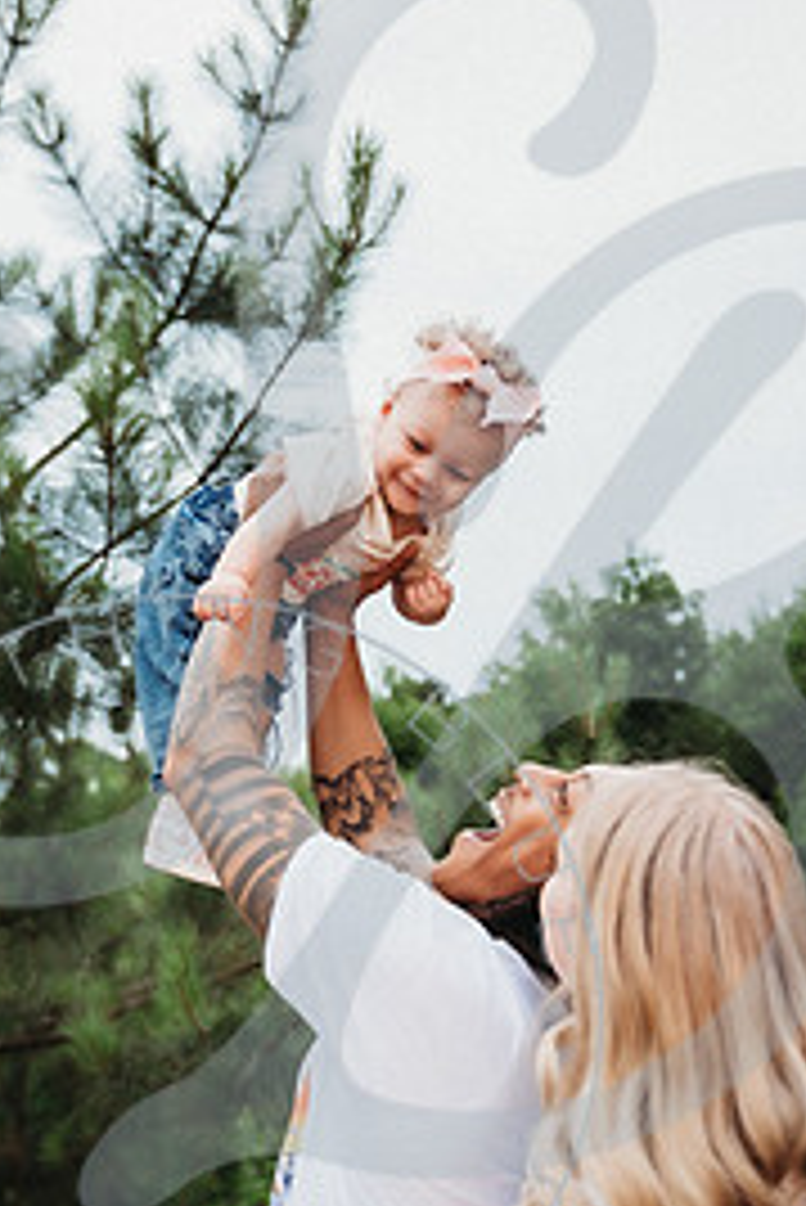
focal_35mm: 52
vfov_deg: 38.1
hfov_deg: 26.0
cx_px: 387
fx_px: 1744
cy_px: 670
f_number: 2.8
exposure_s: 1/320
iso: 200
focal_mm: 31
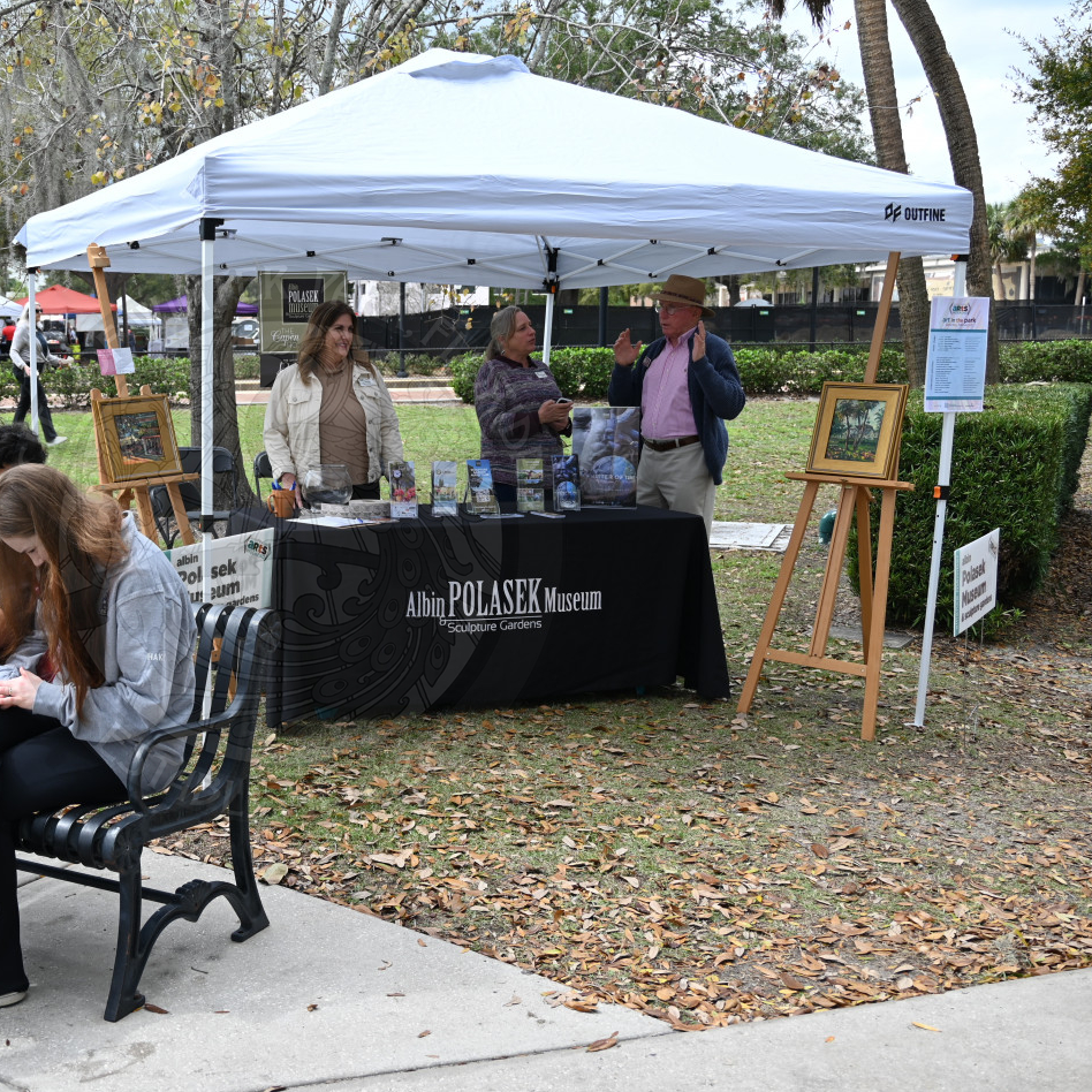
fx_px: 1451
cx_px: 280
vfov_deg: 41.3
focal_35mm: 41
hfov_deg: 40.2
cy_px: 543
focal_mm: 31.5
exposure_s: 1/250
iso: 140
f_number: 5.6
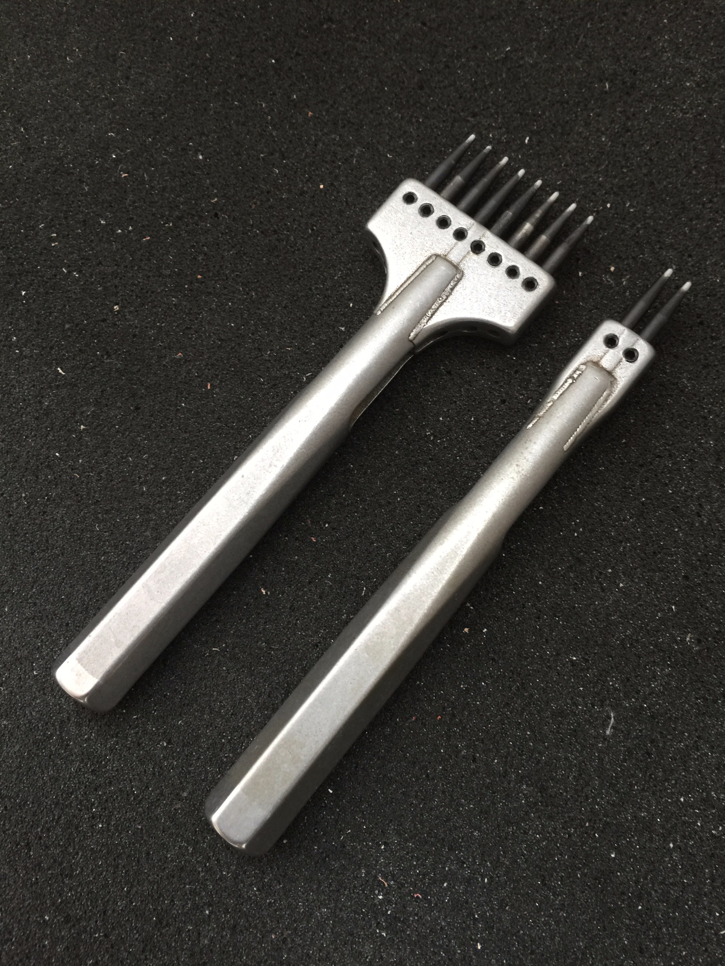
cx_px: 362
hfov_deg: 48.2
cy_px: 483
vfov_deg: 61.7
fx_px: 810
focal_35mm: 29
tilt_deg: -79.0
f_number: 2.2
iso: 80
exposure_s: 1/17
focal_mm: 4.15
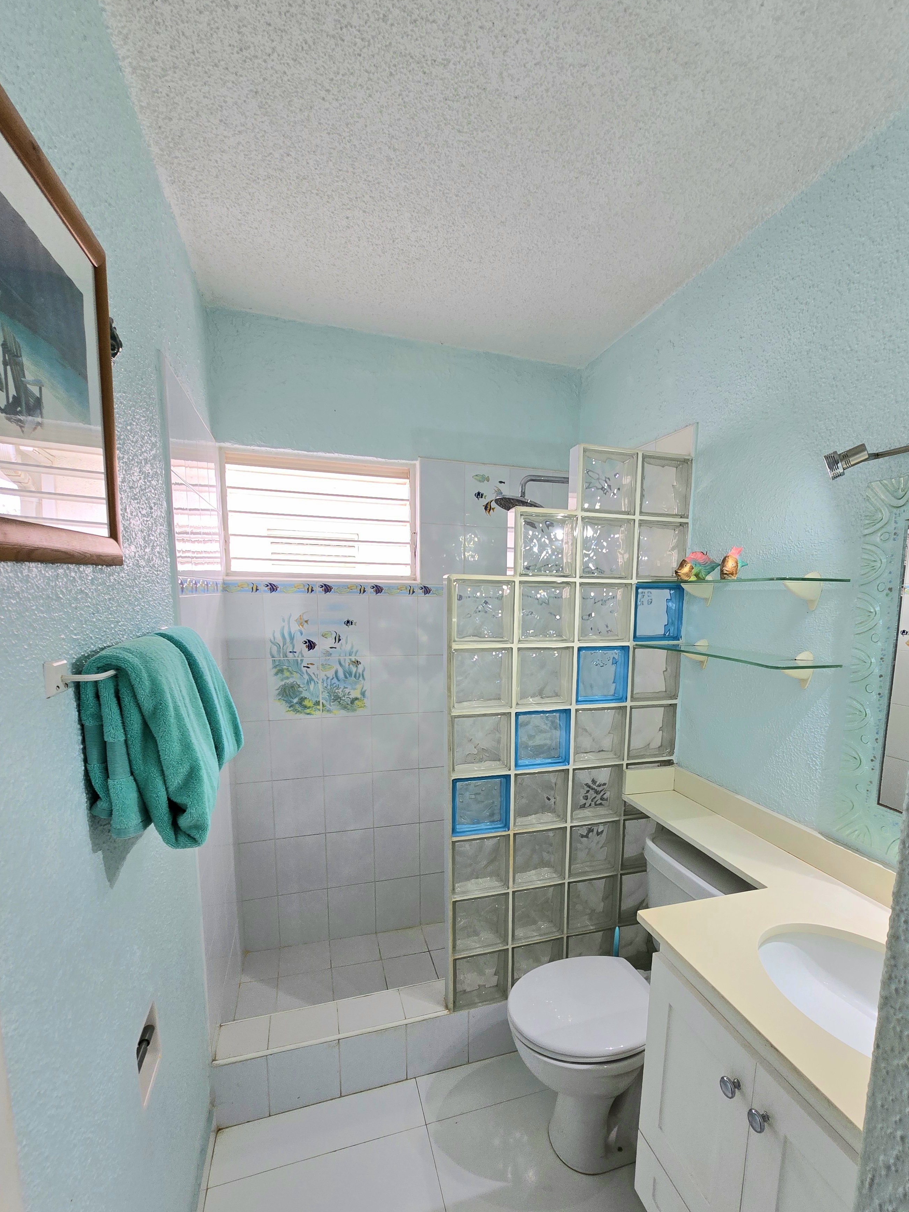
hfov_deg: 81.5
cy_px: 678
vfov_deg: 97.7
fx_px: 525
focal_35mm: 15
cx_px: 502
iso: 50
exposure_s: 1/101
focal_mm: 2.2
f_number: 2.2
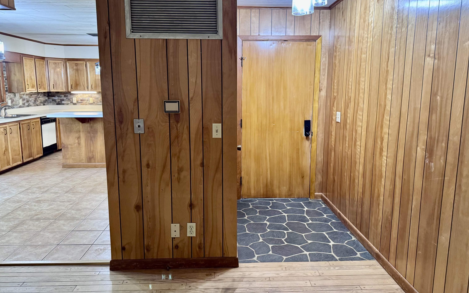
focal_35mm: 26
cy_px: 138
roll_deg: +0.1
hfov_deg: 70.4
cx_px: 234
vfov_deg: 47.6
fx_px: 332
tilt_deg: -9.7
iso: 400
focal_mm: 6.76
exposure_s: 1/60
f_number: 1.78
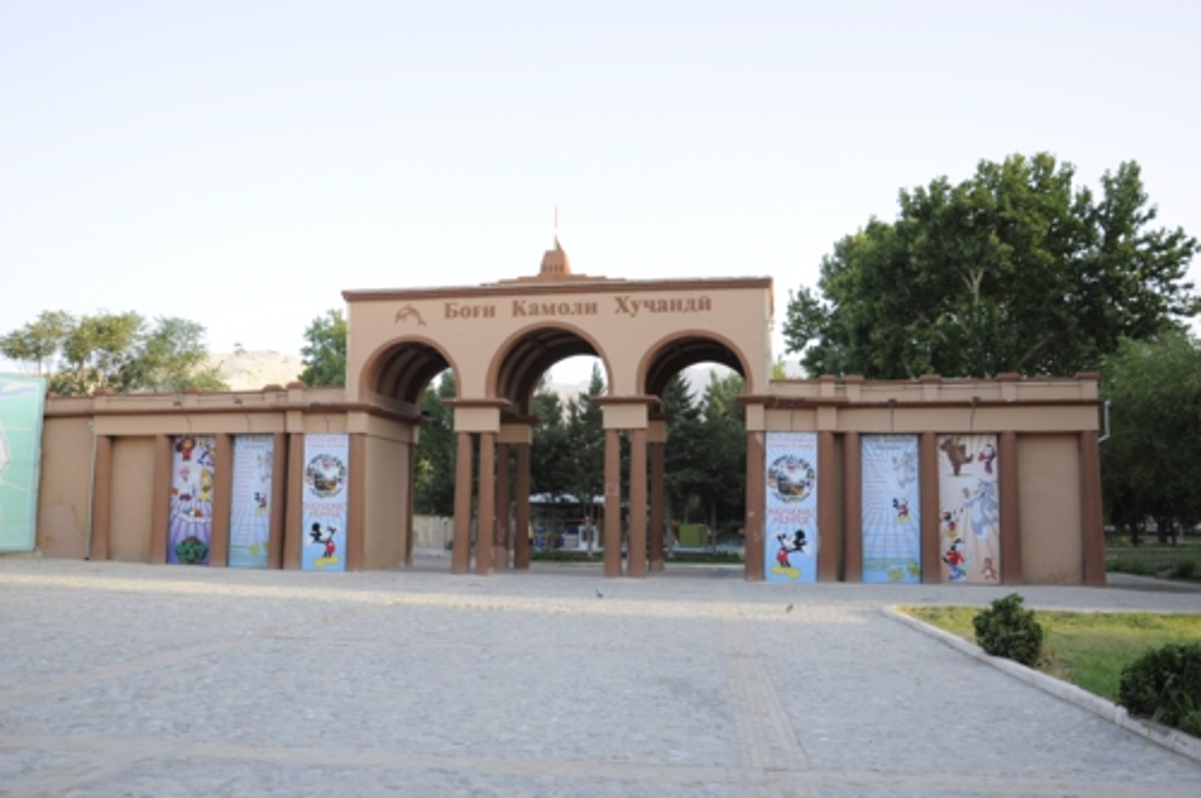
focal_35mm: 32
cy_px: 399
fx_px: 1050
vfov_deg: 41.6
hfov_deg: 59.6
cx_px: 600
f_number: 5.6
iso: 200
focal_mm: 21
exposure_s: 1/125
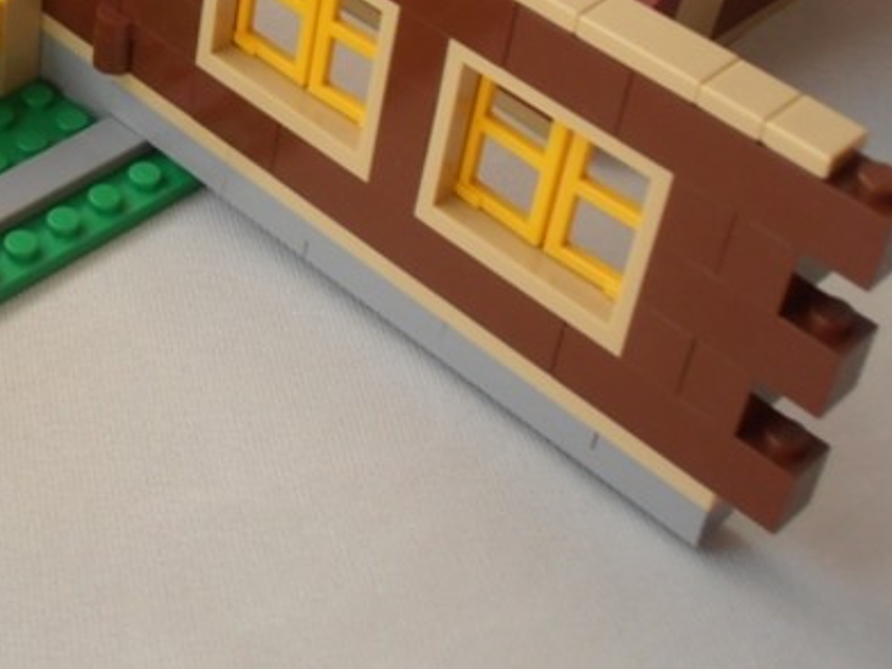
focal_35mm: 85
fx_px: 2190
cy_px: -67
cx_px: -30
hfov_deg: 22.0
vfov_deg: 16.8
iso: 80
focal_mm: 6.61
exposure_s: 1/50
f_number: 3.9
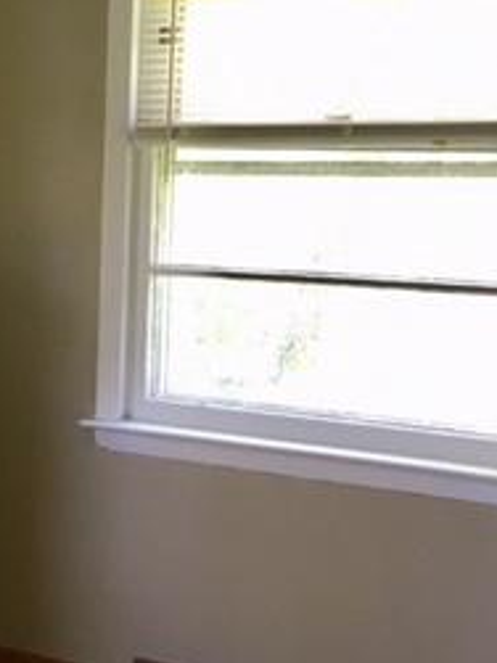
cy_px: 415
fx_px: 1418
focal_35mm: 74
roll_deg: -0.3
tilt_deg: -10.2
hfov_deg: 18.7
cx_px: -116
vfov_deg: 26.3
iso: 100
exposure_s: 1/30
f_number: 2.2
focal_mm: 4.15
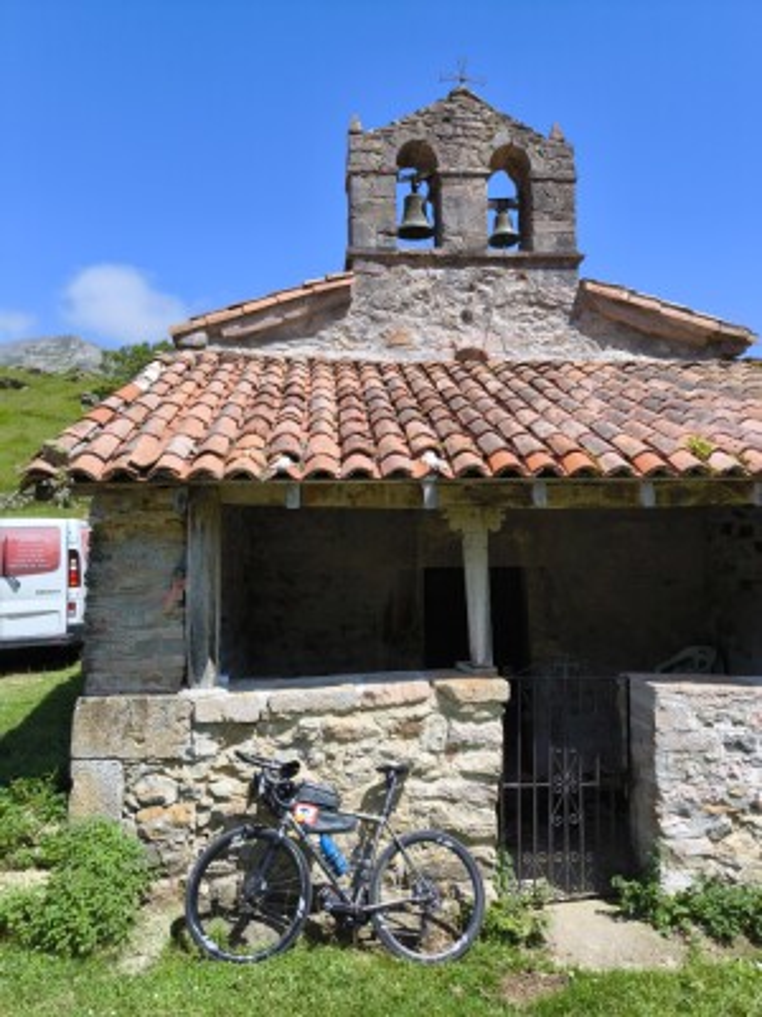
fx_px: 704
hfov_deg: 56.8
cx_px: 381
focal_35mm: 24
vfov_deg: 71.6
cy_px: 508
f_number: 1.9
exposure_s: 1/2410
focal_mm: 6.92
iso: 50
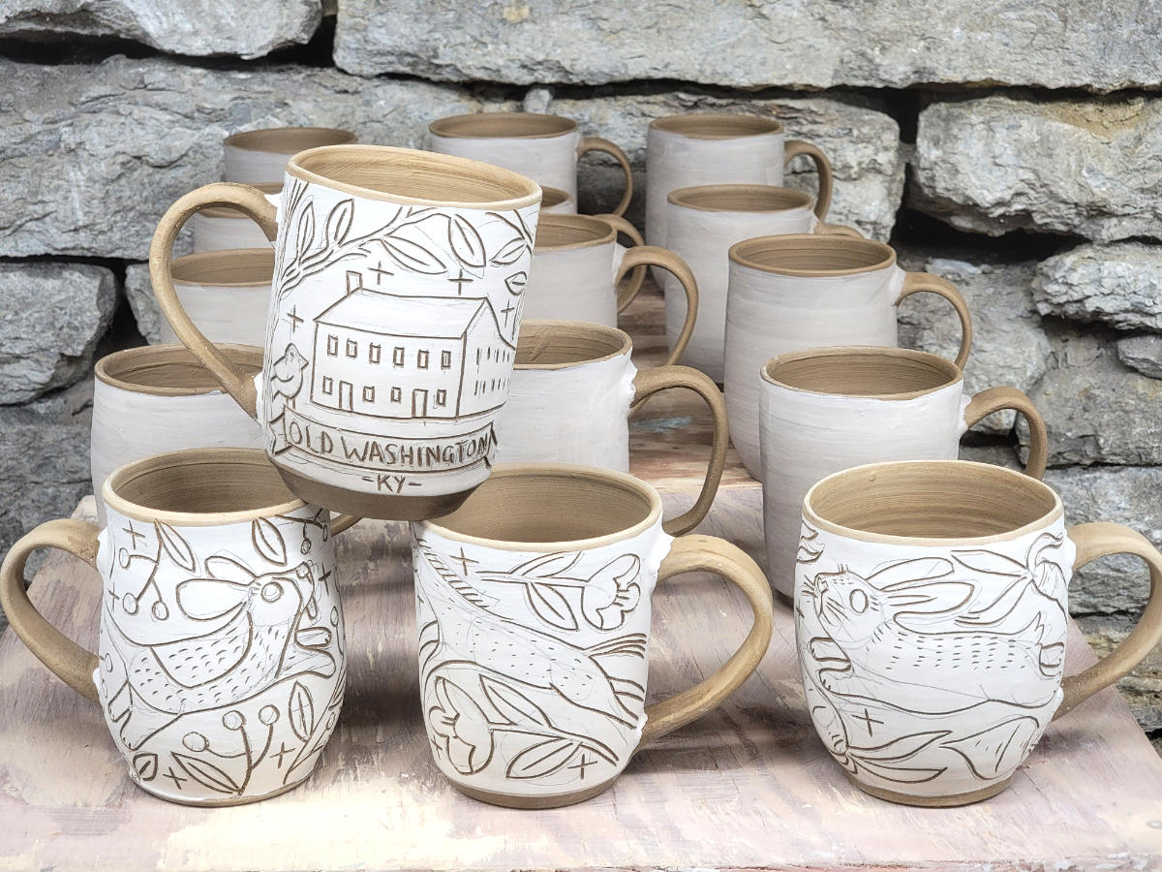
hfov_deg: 27.0
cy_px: 436
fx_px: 2417
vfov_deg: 20.4
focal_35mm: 72
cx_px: 581
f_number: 2.4
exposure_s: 1/60
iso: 200
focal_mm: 9
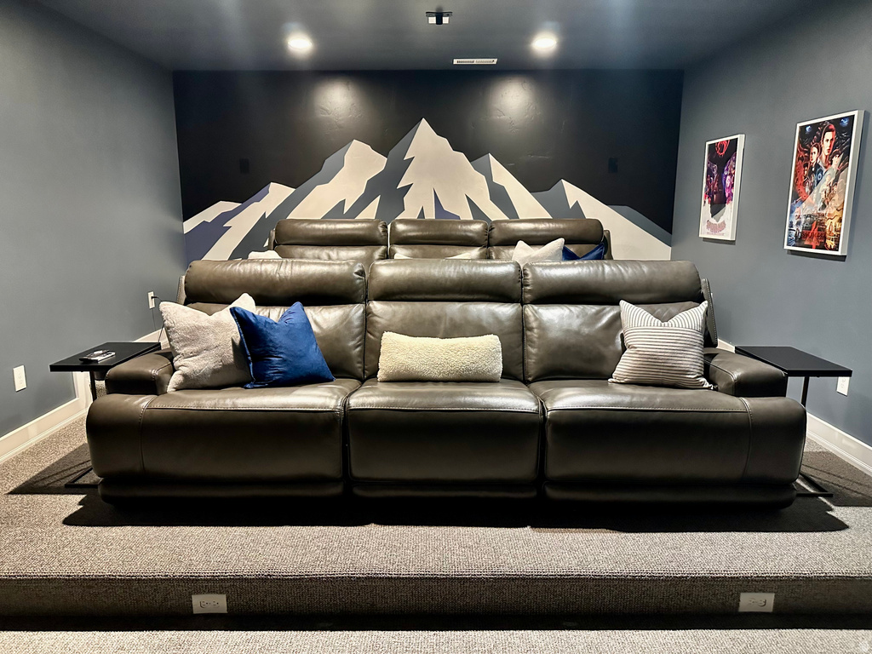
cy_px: 327
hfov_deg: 71.6
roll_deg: -0.1
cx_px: 436
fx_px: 605
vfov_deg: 56.8
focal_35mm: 24
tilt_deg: -11.1
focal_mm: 6.86
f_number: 1.78
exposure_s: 1/40
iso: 640
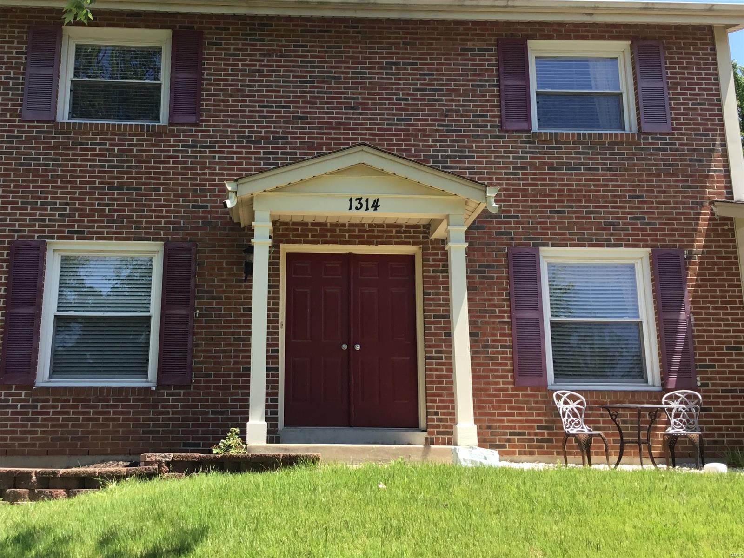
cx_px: 372
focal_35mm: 31
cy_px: 279
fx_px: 666
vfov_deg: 45.4
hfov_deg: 58.4
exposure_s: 1/382
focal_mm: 3.3
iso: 25
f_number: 2.4
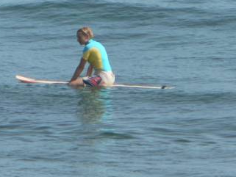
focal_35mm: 1255
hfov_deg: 1.6
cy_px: 134
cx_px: -68
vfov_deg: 1.2
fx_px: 8559
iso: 80
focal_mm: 72
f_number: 5
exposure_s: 1/400
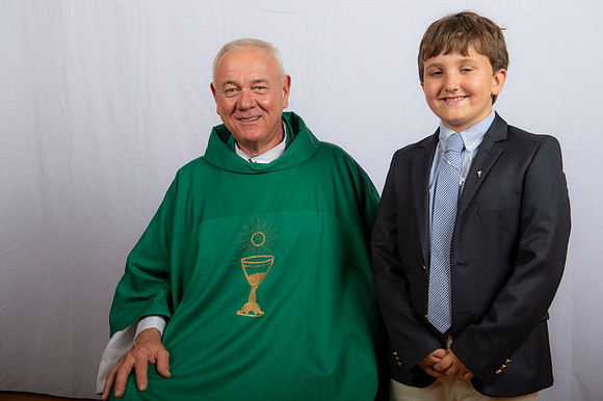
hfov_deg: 38.2
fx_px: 870
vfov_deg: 26.0
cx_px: 302
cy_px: 200
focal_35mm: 52
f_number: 8
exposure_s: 1/200
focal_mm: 52
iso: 320
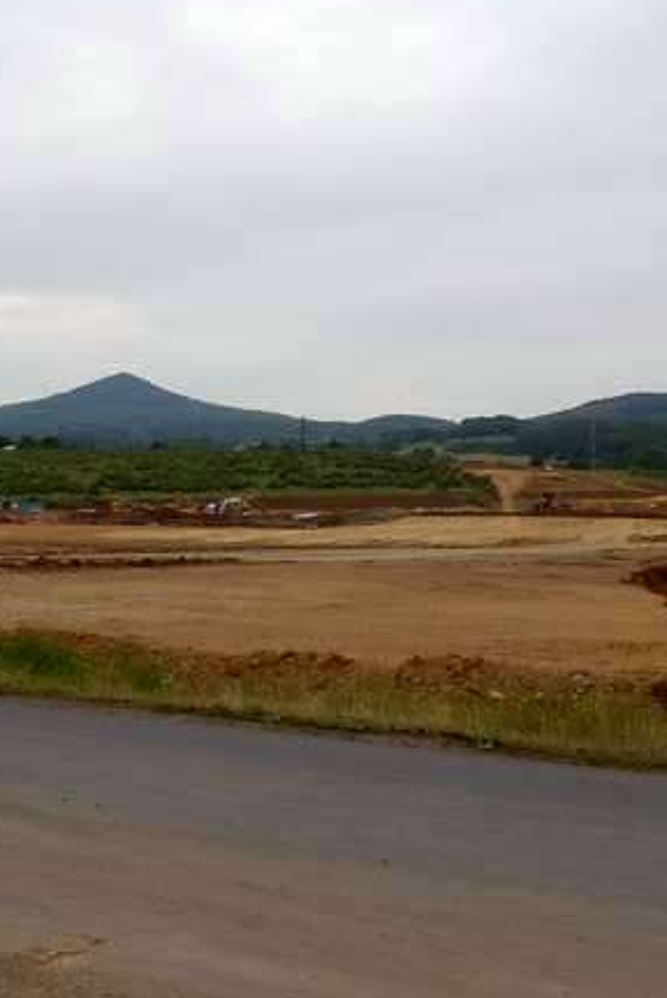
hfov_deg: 24.7
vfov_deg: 36.8
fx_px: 1498
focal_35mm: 54
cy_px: 479
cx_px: 540
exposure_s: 1/200
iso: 80
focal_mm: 5
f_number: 3.9
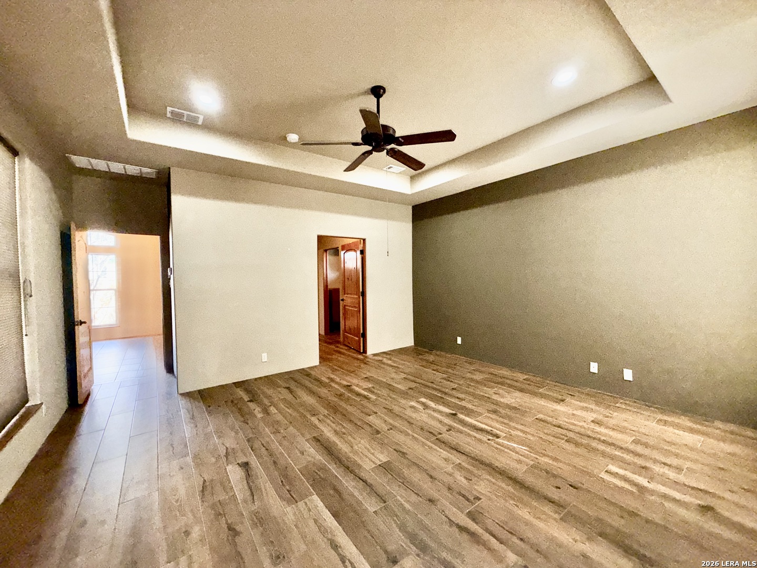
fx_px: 306
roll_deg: +1.4
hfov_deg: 102.1
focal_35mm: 14
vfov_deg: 85.7
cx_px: 378
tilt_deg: -2.2
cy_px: 284
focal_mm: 2.22
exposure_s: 1/60
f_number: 2.2
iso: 100
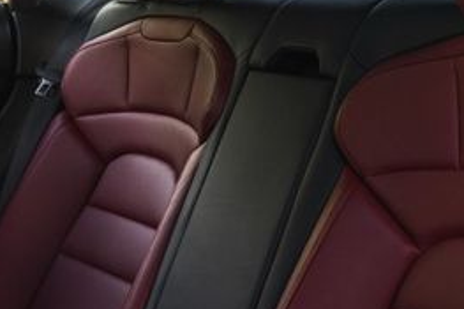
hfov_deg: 27.4
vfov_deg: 18.6
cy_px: 106
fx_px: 940
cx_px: 344
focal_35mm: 73
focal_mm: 24
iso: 640
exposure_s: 1/40
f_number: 6.3
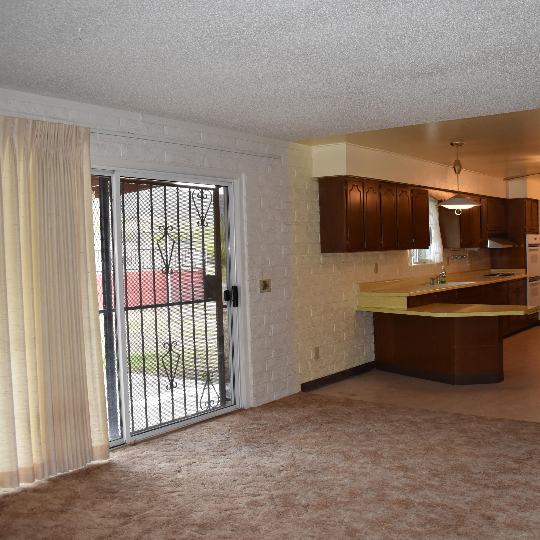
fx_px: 618
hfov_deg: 46.7
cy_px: 272
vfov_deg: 47.2
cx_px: 342
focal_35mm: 35
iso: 800
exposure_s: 1/200
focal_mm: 18
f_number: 5
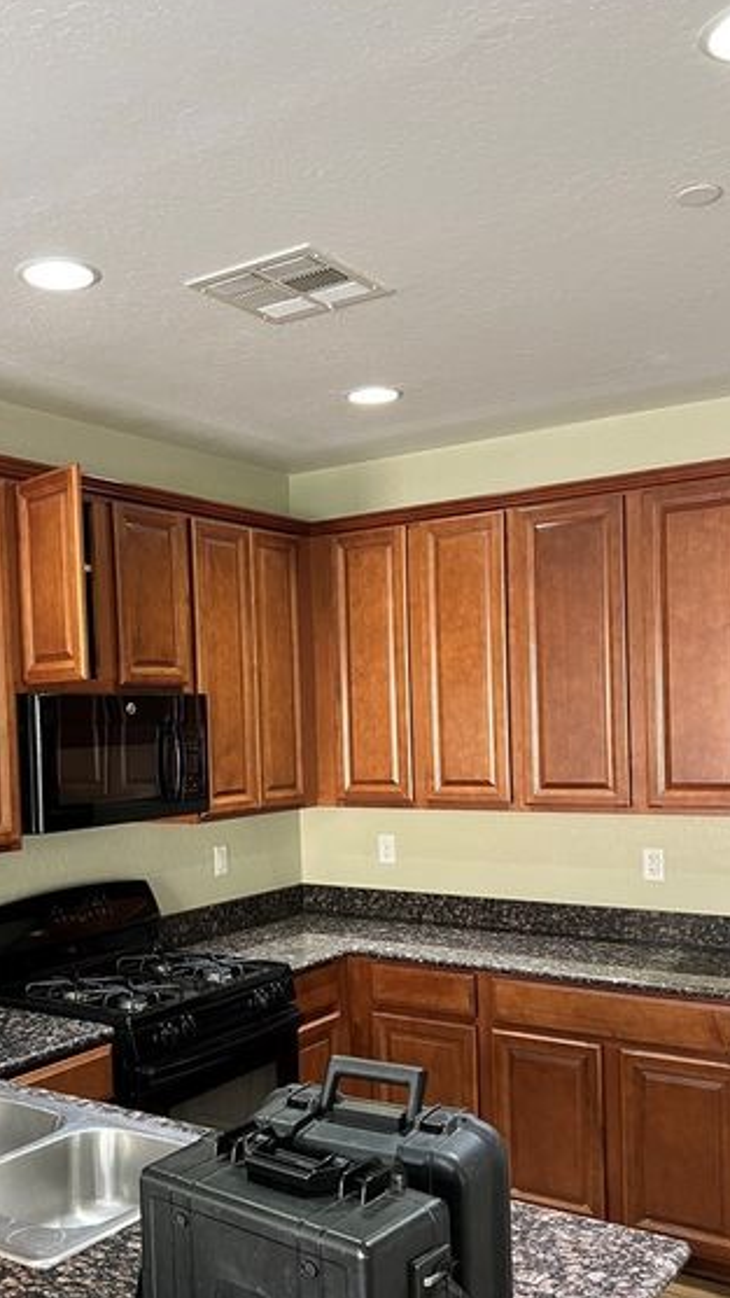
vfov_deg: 57.7
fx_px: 1169
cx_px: 278
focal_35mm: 34
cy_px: 751
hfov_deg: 34.5
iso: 200
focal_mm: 5.7
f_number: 1.5
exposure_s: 1/60
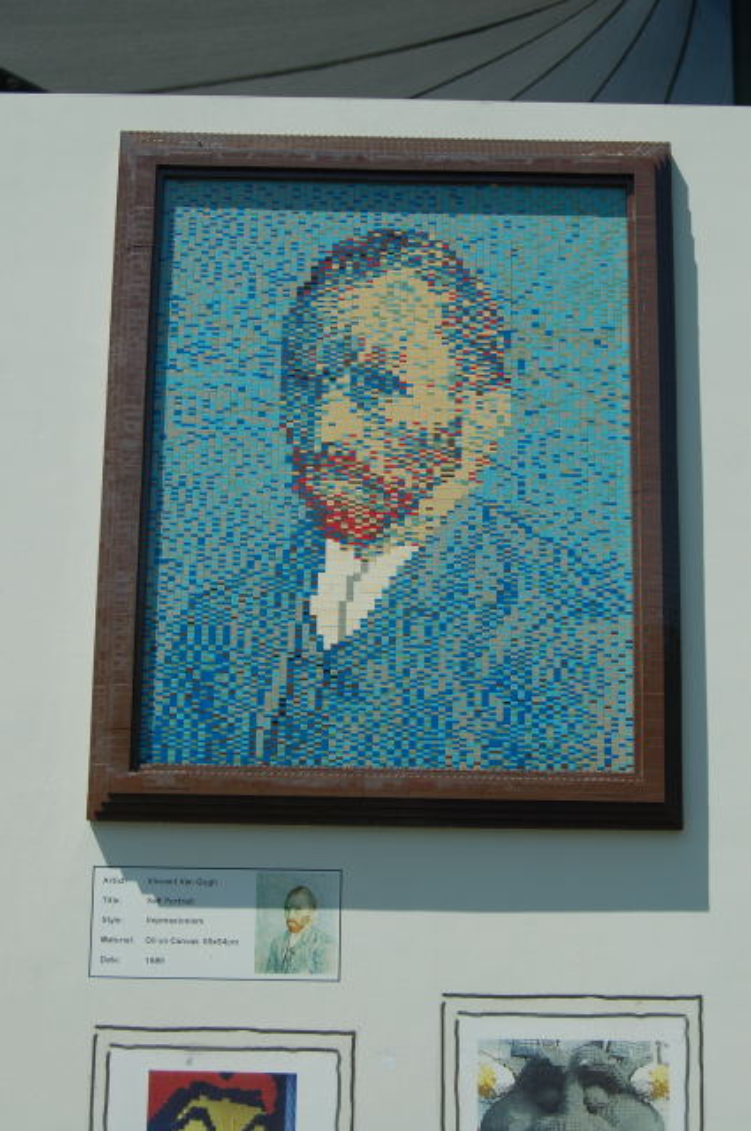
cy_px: 566
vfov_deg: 37.9
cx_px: 376
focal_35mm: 52
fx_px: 1647
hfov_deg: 25.7
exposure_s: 1/250
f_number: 8
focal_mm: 35
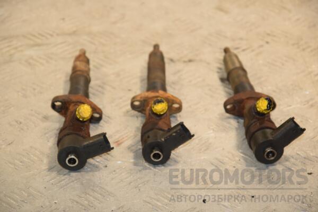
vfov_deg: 8.7
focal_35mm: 158
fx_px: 1391
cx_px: 159
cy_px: 106
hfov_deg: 13.0
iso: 800
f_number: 7.1
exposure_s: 1/200
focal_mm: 105
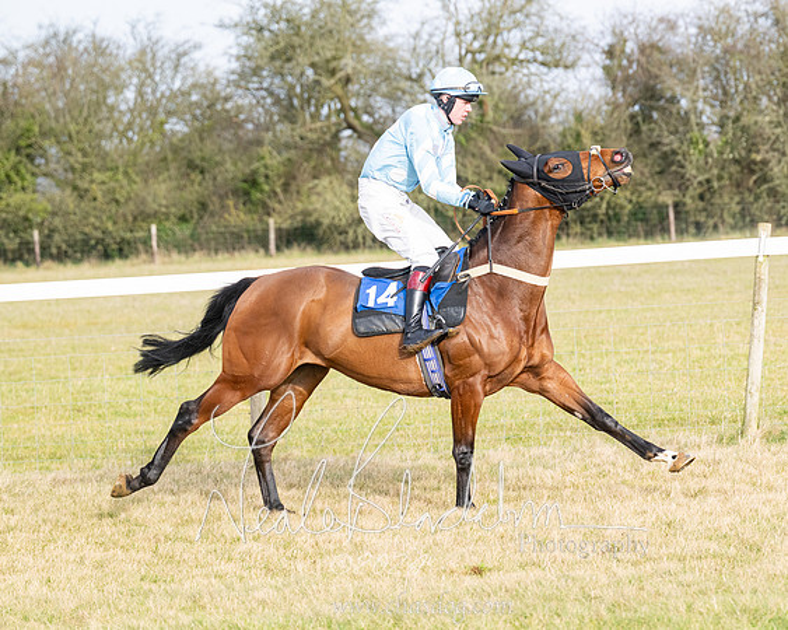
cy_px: 352
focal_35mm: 189
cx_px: 510
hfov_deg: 10.2
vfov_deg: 8.2
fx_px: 4409
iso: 800
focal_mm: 150
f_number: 5
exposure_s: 1/2000
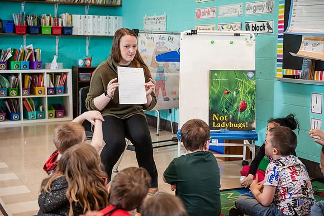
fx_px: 522
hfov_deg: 34.5
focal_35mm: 58
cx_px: 162
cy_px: 108
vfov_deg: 23.4
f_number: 3.2
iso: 1250
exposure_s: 1/200
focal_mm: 58
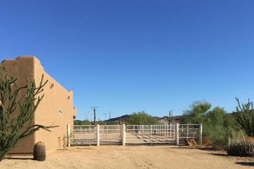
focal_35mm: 41
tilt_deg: -0.4
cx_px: 126
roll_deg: +0.1
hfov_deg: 47.4
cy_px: 138
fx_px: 289
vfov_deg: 31.7
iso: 25
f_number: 2.2
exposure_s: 1/1570
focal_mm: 4.15
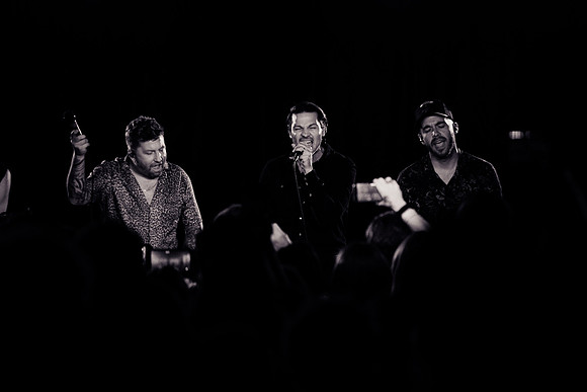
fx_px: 3338
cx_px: 324
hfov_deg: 10.0
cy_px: 192
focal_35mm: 205
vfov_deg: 6.7
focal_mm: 180
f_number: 3.5
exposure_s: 1/250
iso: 640
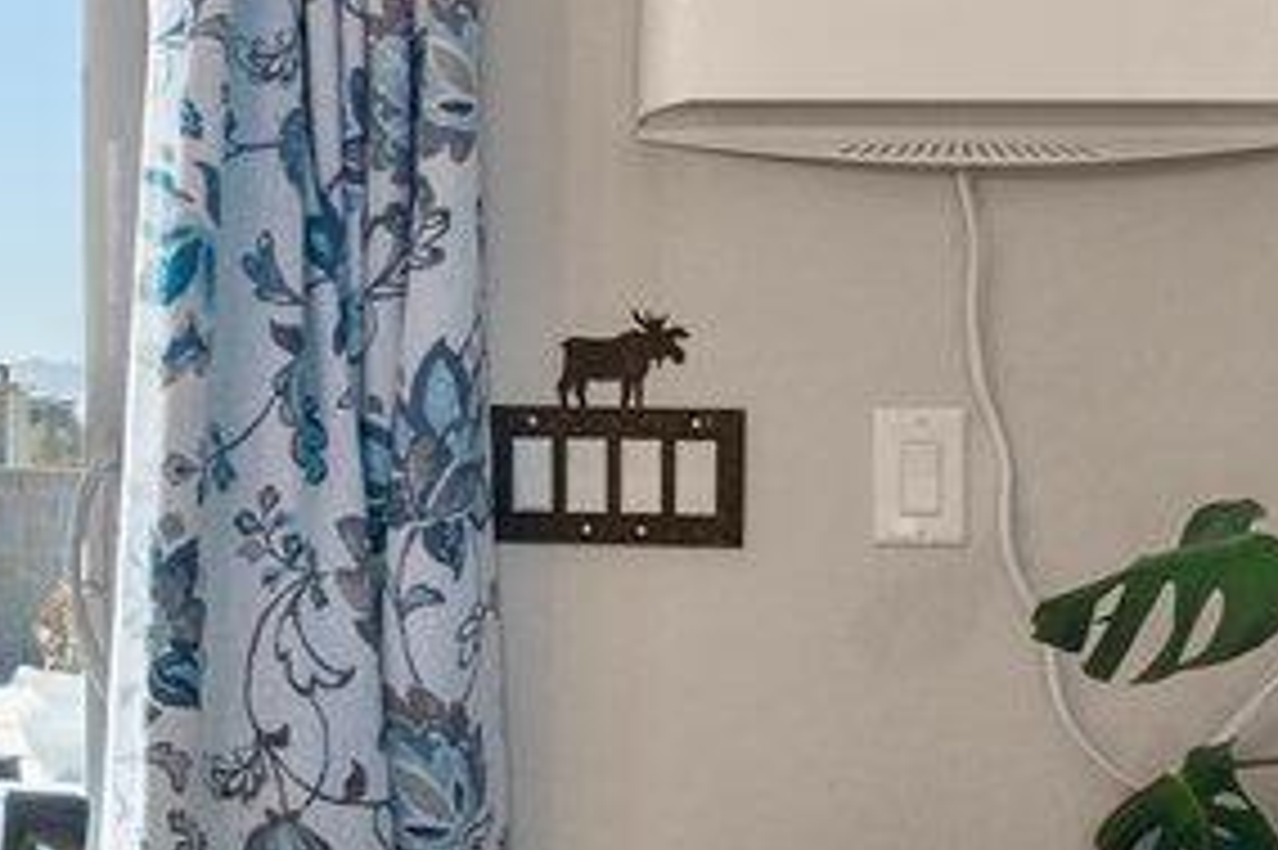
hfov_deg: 17.1
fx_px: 3583
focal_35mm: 101
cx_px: -936
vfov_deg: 13.5
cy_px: 434
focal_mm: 14
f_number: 8
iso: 400
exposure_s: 1/2.5
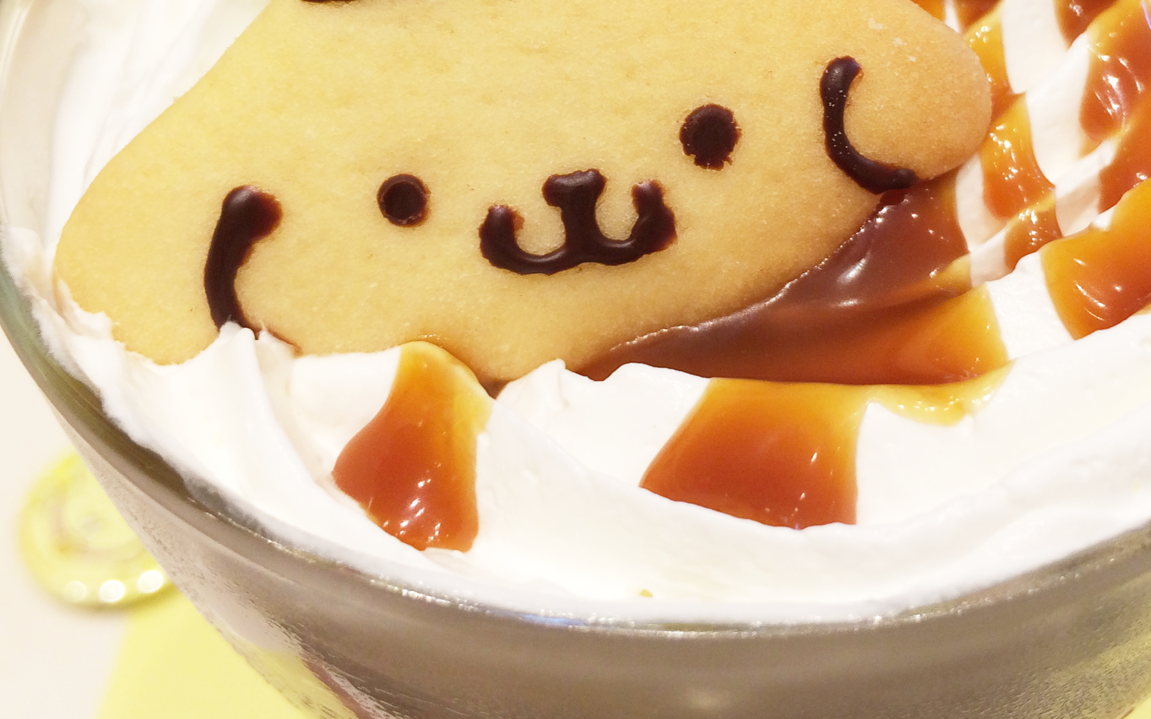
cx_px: 713
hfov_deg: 41.6
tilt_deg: -43.2
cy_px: 119
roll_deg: +0.6
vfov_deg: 26.3
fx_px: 1506
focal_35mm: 48
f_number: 2.2
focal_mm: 4.15
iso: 32
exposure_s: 1/60
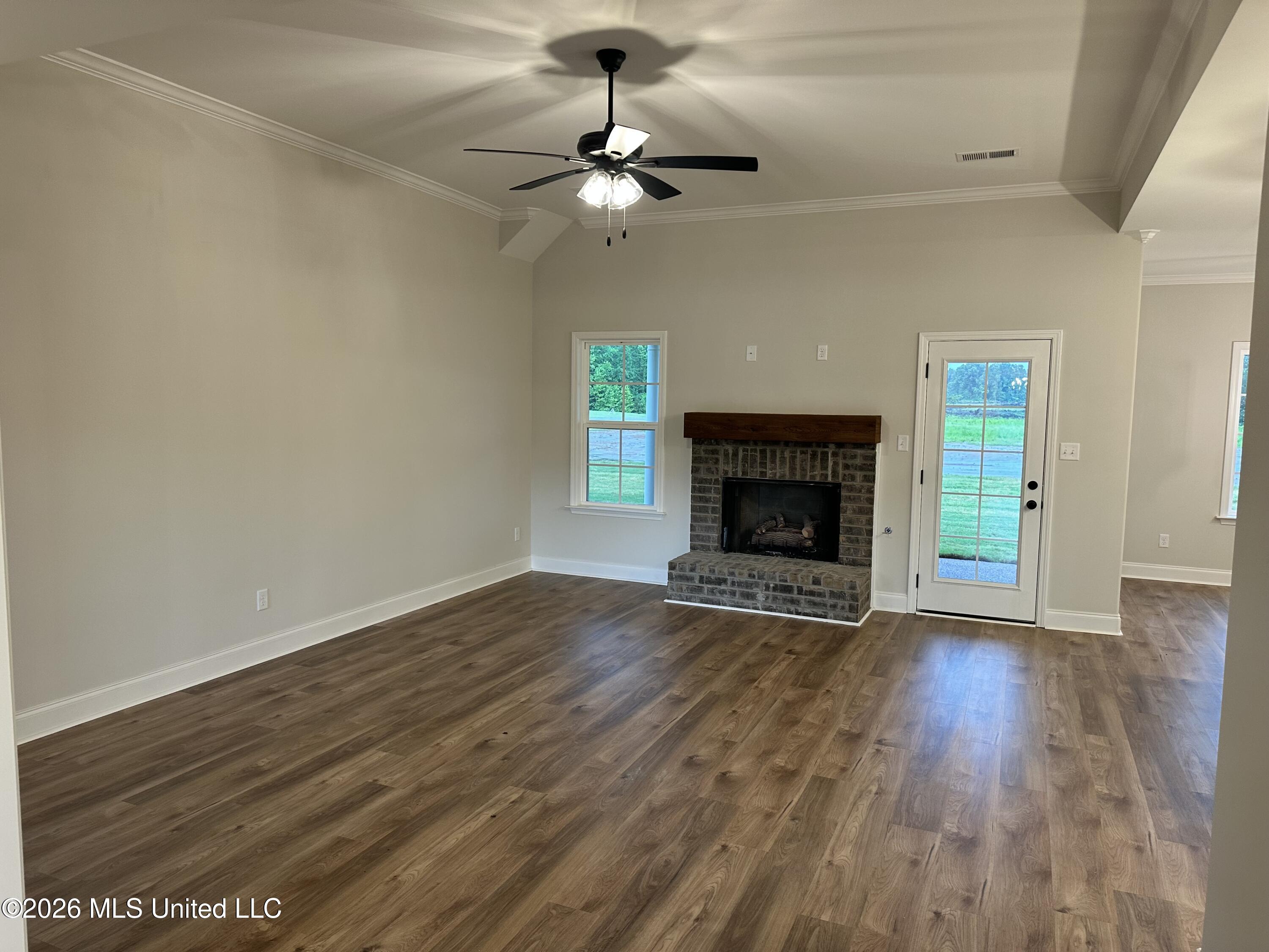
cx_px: 634
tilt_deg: -5.3
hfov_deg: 71.6
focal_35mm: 24
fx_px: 880
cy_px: 476
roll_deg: -1.1
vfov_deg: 56.8
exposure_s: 1/60
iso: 125
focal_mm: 6.86
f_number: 1.78
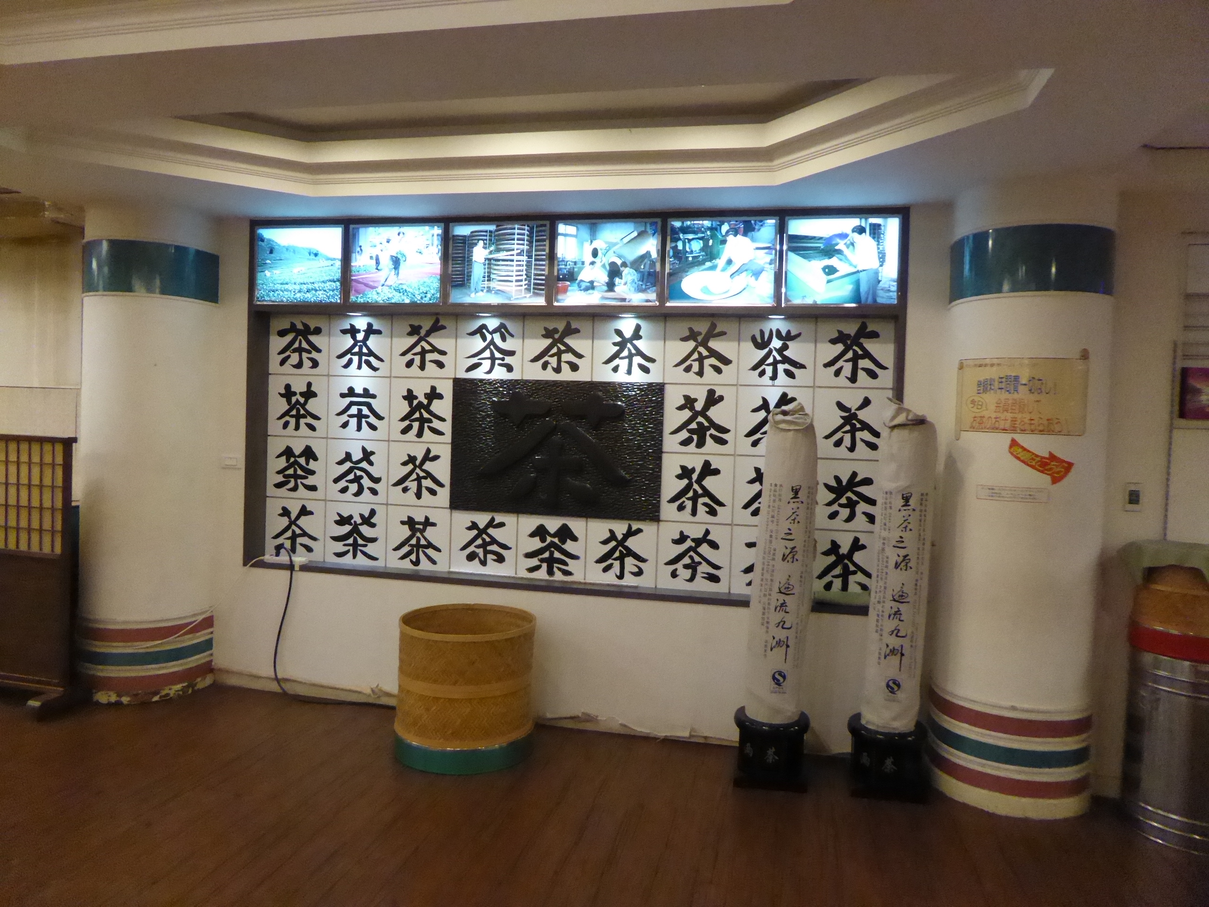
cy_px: 454
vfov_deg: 54.9
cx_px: 604
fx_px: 873
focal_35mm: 25
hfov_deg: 69.4
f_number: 3.3
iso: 1600
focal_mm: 4.3
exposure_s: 1/125
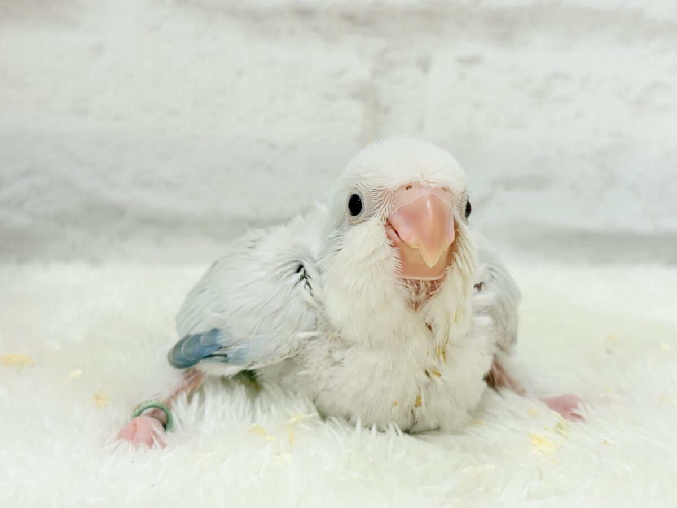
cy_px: 254
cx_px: 338
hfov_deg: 36.8
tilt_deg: -9.3
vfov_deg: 28.0
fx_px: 1017
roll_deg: -1.5
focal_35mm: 52
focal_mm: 5.96
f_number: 1.6
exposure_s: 1/50
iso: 32
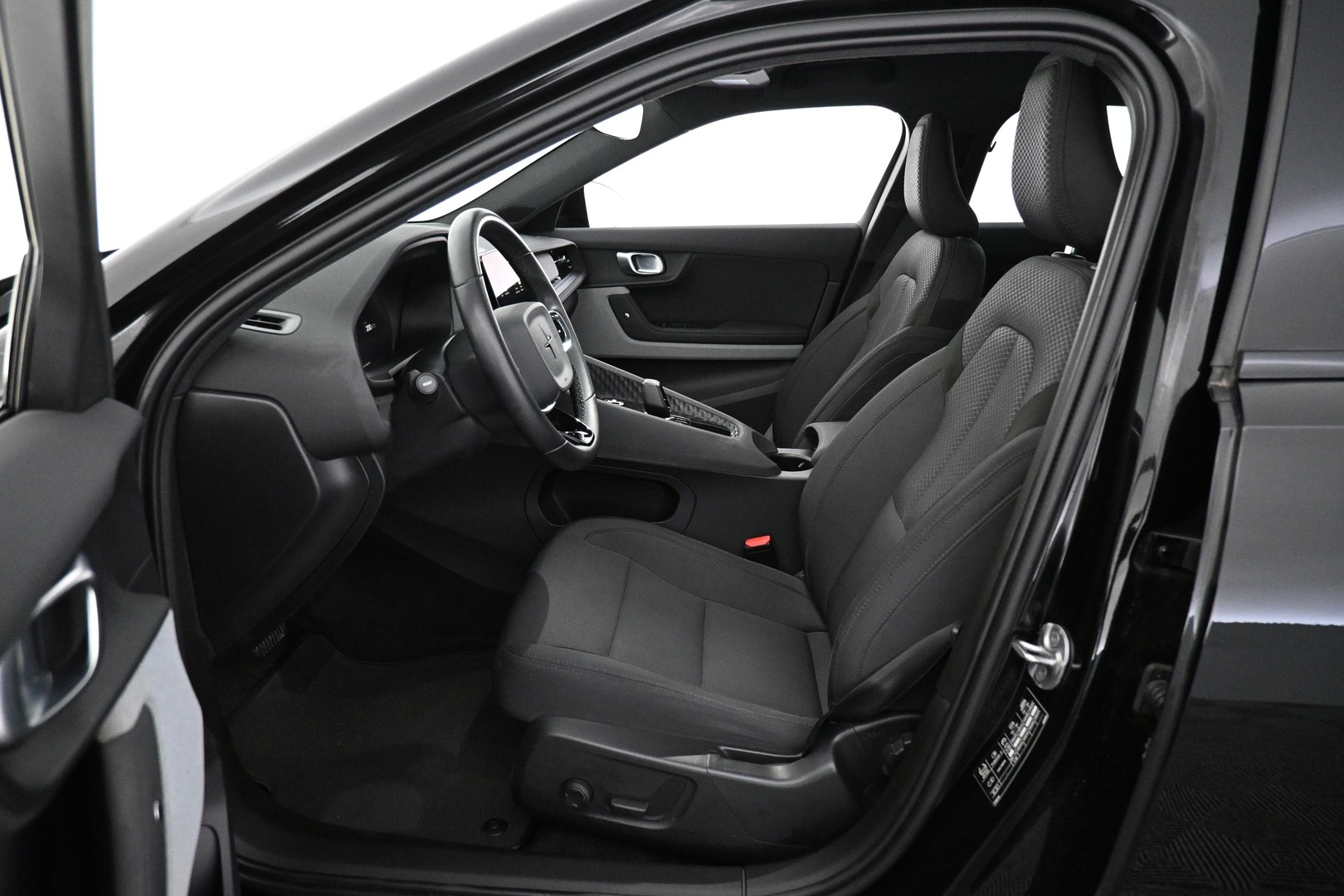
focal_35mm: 24
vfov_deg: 53.1
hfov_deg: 73.7
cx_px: 672
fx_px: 896
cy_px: 448
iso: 4500
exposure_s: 1/60
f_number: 3.5
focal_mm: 16
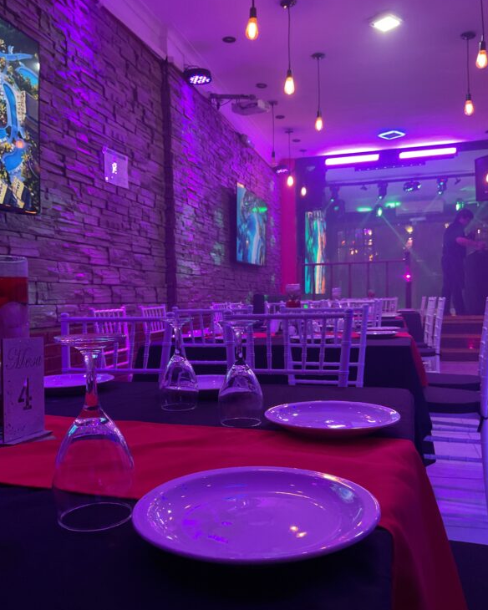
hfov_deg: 47.1
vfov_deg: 57.1
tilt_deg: -3.3
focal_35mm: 31
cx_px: 245
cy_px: 322
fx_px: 560
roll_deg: +2.1
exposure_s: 1/40
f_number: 1.8
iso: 320
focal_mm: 3
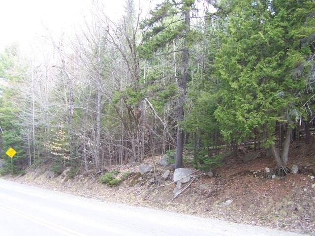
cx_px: 158
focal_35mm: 38
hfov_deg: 49.0
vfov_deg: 37.7
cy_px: 118
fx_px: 346
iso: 64
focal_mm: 6.3
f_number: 2.8
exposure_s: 1/60
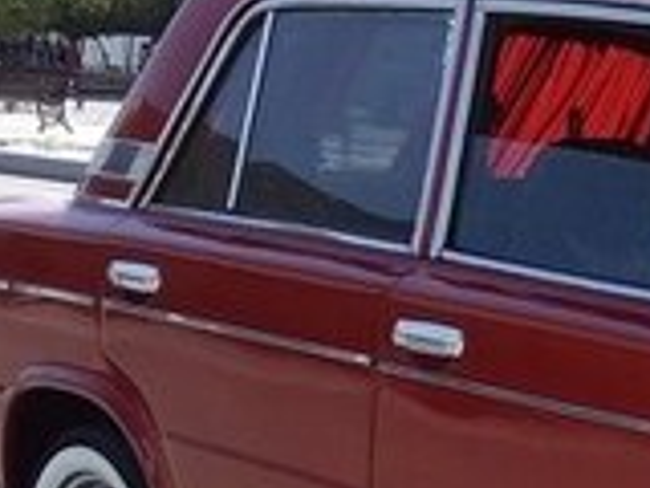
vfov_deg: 11.2
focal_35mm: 128
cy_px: 685
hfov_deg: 14.1
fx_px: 2404
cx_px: 1056
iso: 40
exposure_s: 1/1115
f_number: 2.2
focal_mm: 3.3
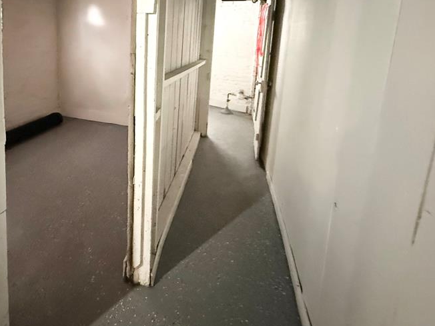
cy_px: 89
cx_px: 131
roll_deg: -1.9
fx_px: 276
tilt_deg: -9.8
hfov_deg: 73.1
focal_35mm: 22
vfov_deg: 58.5
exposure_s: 1/30
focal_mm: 2.22
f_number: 2.2
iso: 1250
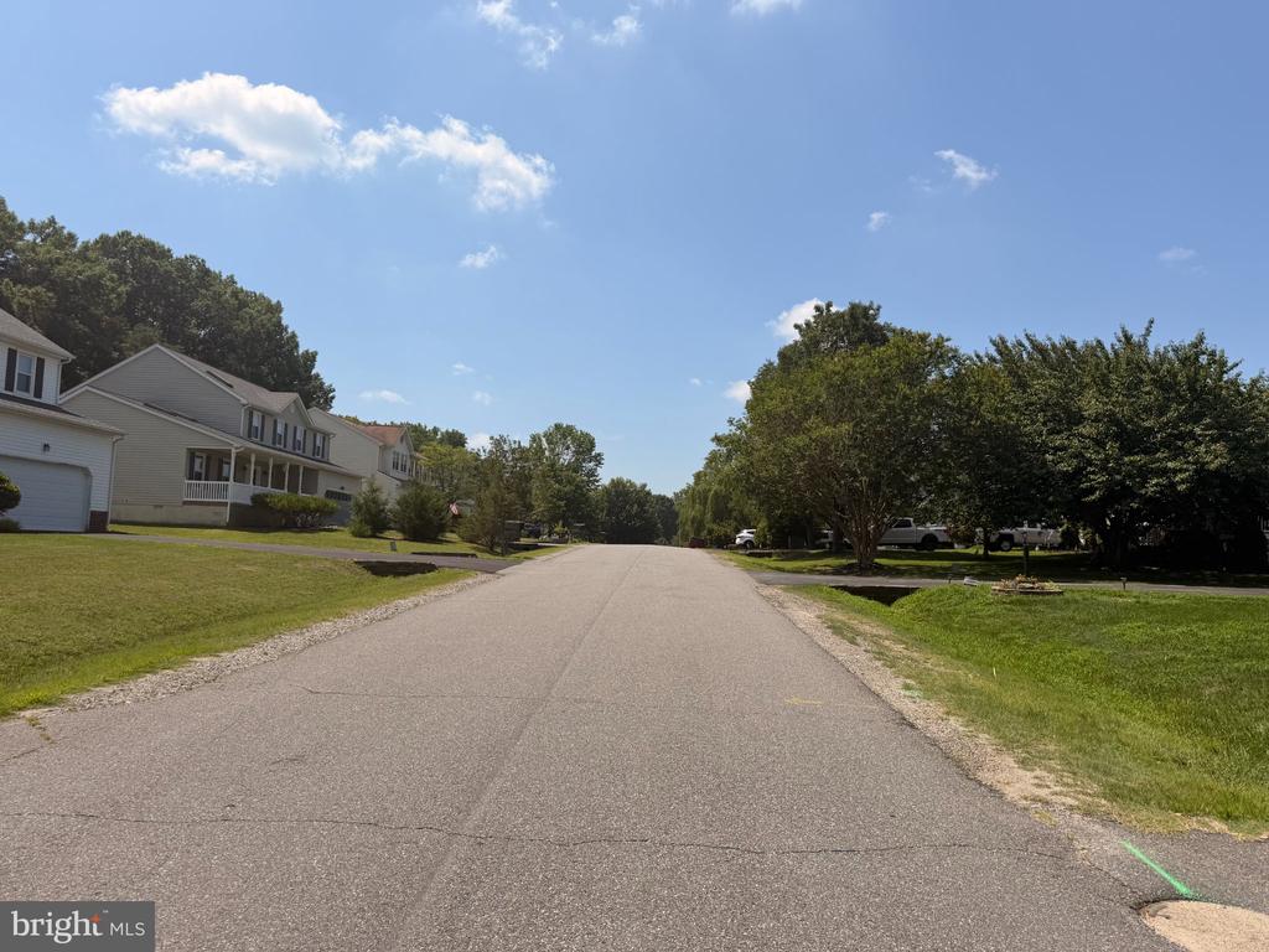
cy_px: 476
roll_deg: -1.2
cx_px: 634
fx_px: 880
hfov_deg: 71.6
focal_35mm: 24
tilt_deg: +5.2
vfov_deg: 56.8
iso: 80
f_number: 1.78
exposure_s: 1/7353
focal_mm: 6.76
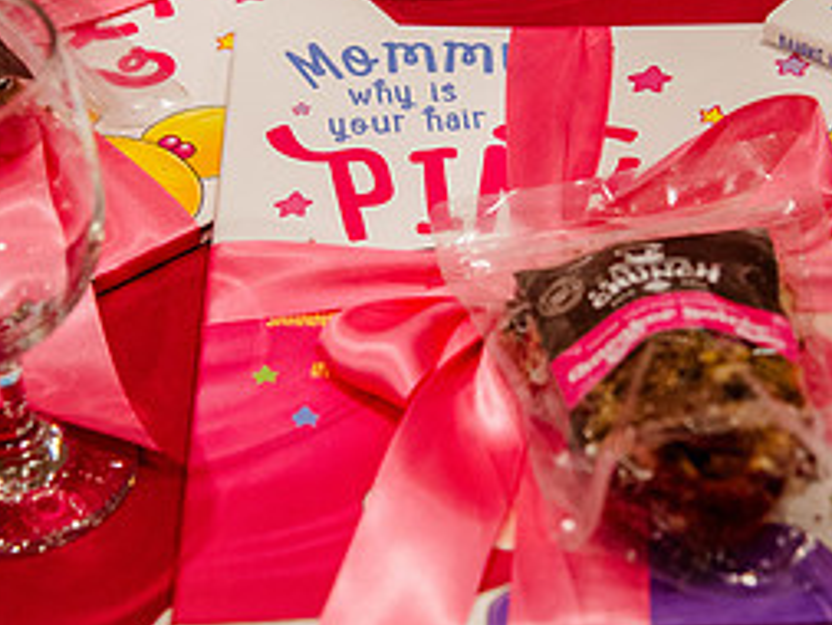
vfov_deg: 10.4
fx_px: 3439
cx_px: 533
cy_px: 214
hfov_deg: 13.8
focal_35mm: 143
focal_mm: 65
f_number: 4
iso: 4000
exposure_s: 1/320
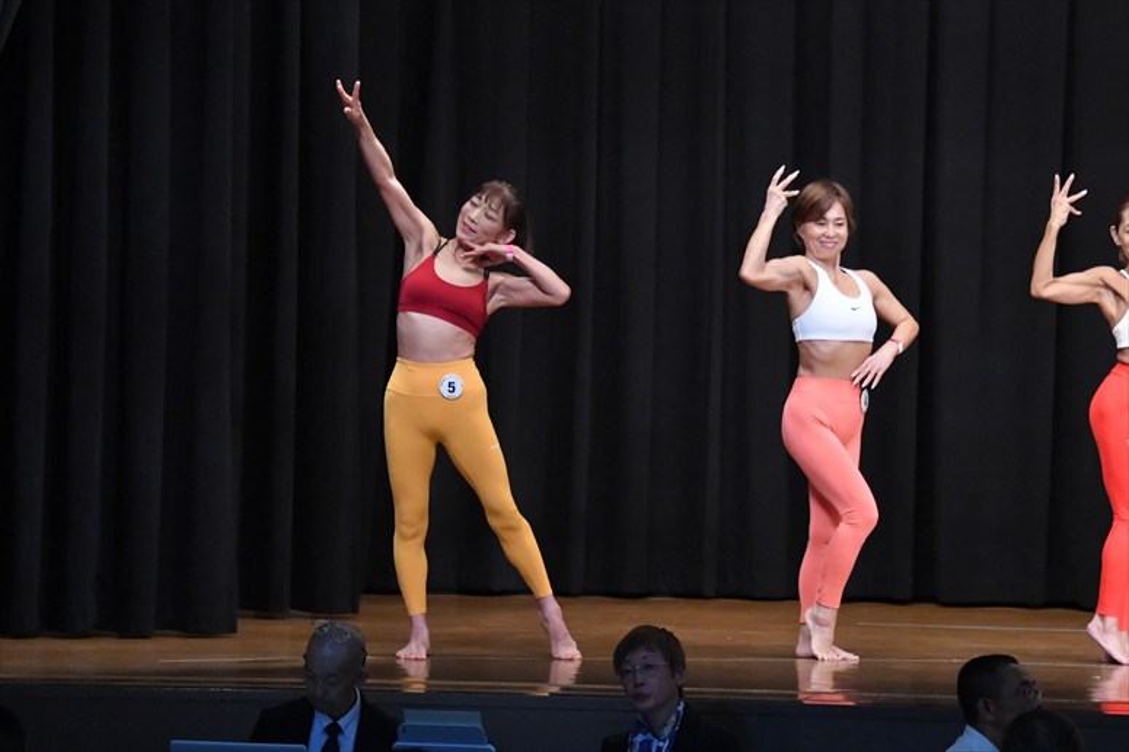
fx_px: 5862
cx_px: 564
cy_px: 376
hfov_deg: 11.0
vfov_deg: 7.3
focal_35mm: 187
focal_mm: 125
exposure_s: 1/400
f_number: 5.6
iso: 8000
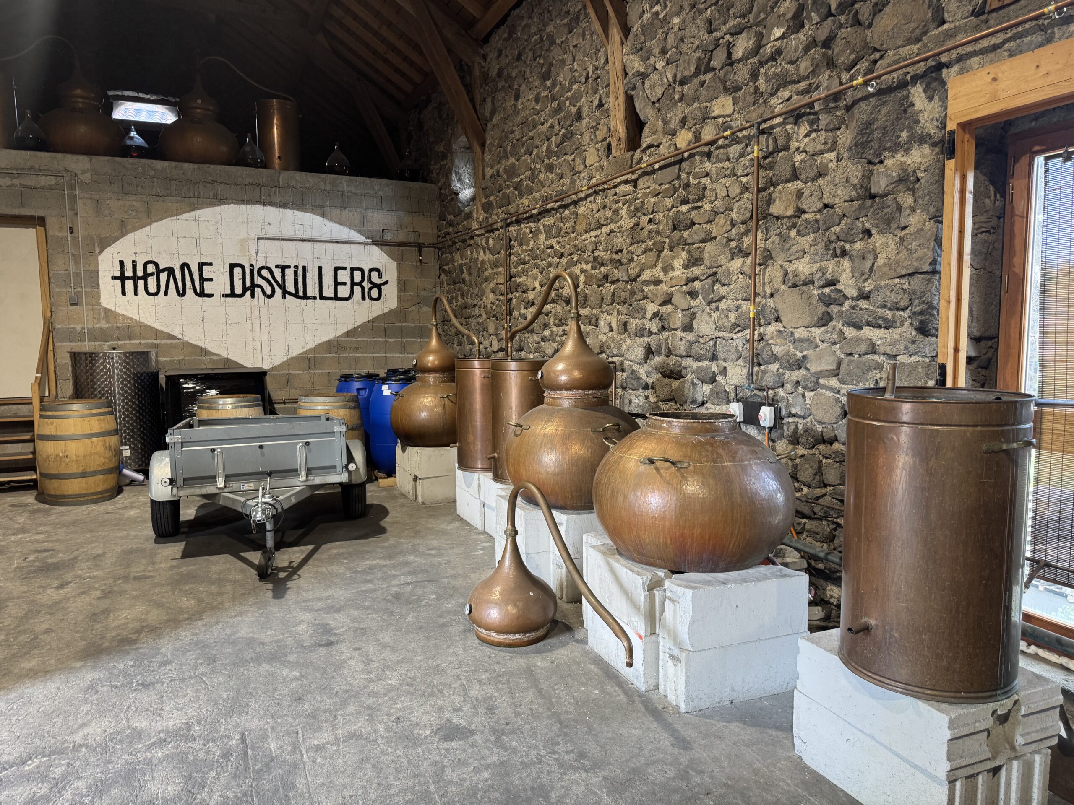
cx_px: 537
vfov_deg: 56.8
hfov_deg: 71.6
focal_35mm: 24
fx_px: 745
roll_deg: +1.8
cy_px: 402
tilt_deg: -3.9
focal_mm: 6.76
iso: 160
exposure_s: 1/50
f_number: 1.78
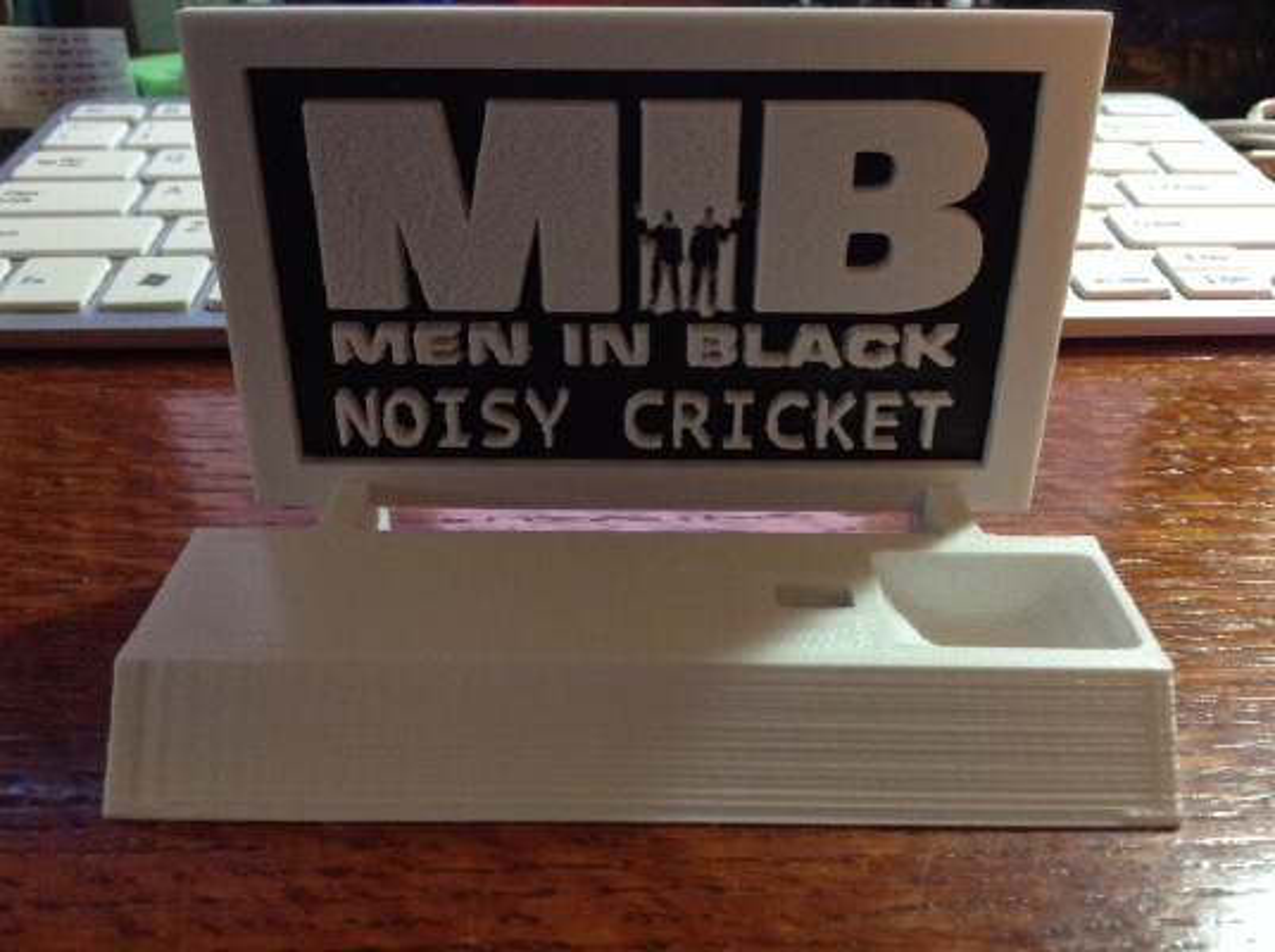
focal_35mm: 33
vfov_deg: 42.8
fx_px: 1213
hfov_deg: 55.4
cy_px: 476
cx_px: 638
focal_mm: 3.3
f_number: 2.4
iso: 250
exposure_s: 1/15
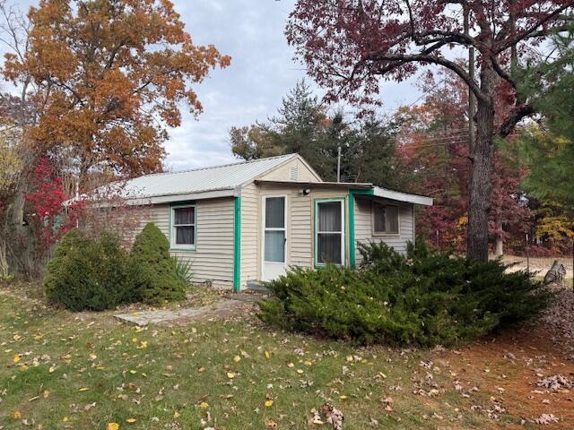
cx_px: 287
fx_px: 398
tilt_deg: +2.8
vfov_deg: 56.8
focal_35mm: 24
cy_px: 215
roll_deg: -0.3
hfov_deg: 71.6
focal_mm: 6.76
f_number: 1.78
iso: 80
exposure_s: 1/1522
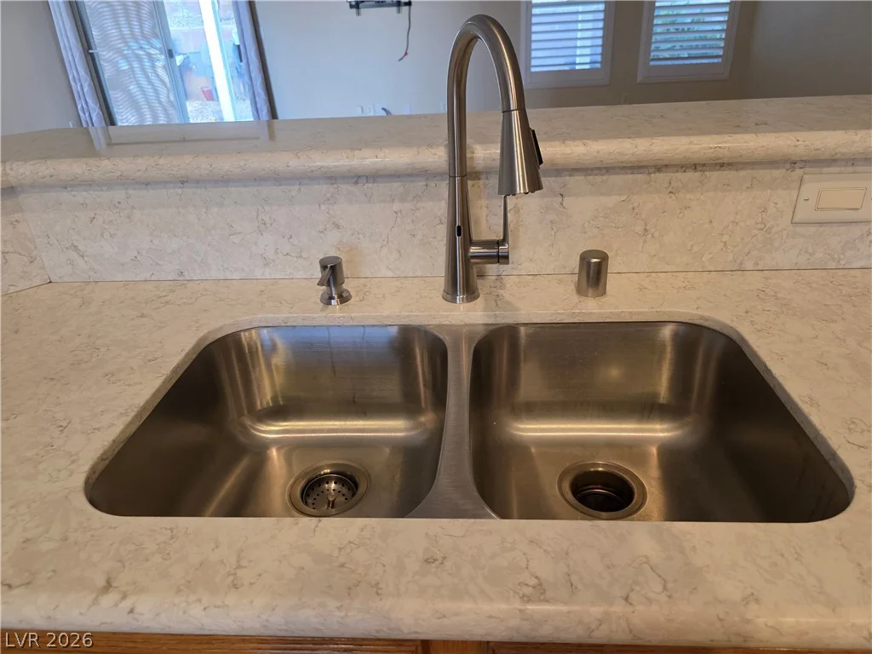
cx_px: 436
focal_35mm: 23
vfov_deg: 58.9
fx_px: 579
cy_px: 327
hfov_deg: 73.9
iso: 320
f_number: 1.7
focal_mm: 6.3
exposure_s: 1/120
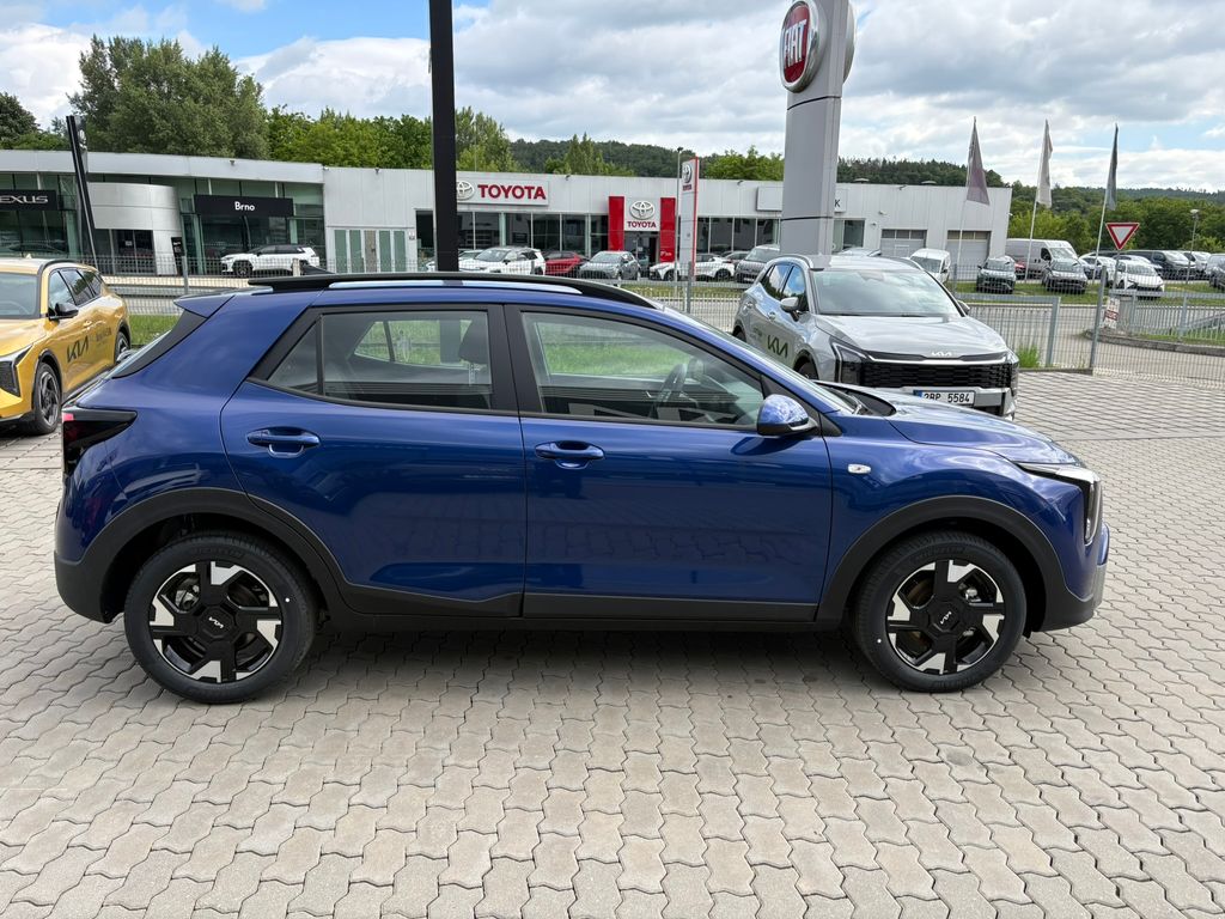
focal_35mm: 26
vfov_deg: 53.1
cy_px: 460
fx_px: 920
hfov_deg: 67.3
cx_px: 612
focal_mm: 5.96
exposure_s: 1/1667
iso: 64
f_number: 1.6
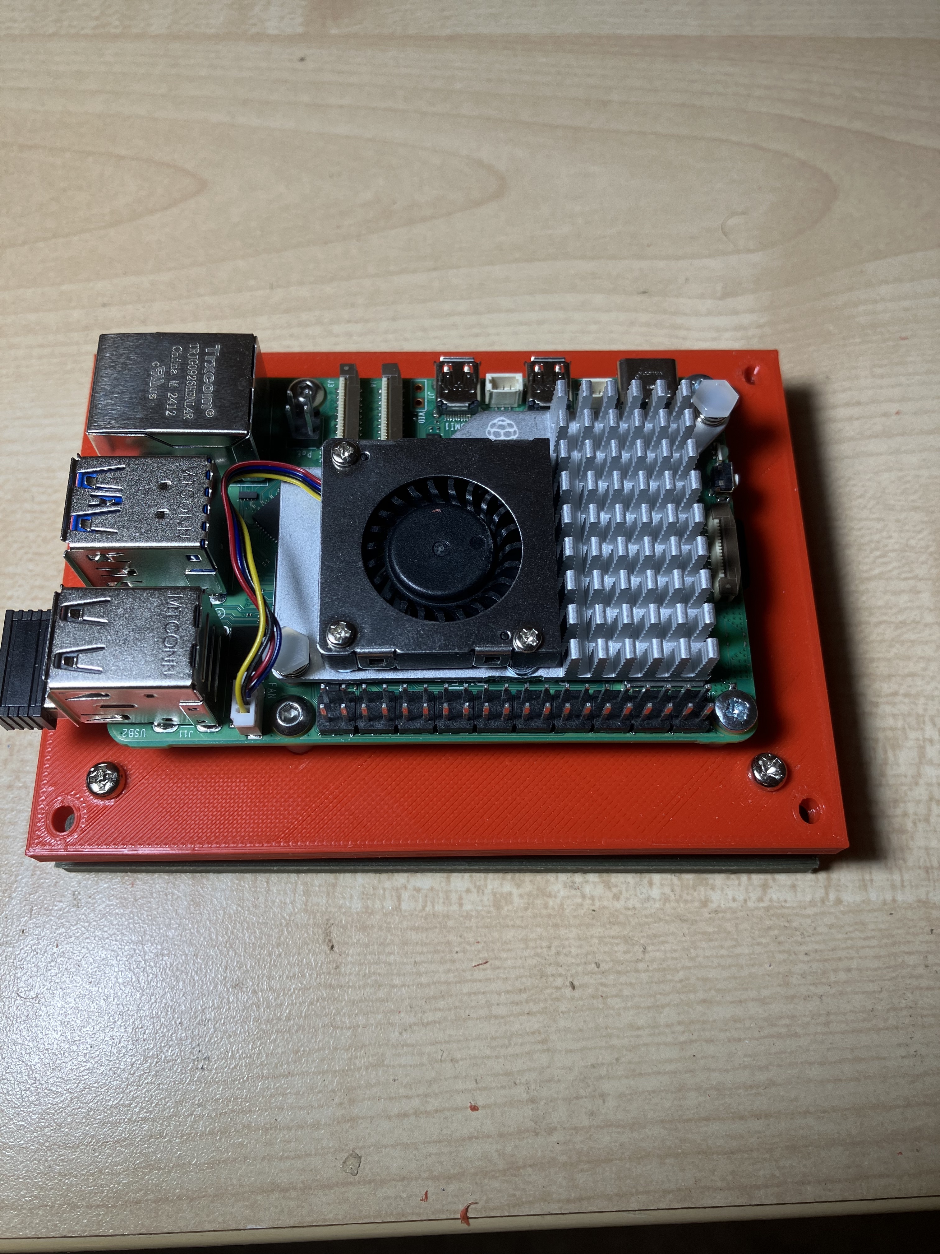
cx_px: 470
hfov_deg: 49.7
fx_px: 1014
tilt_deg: -68.1
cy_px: 627
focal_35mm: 28
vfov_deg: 63.4
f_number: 1.8
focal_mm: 3.99
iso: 25
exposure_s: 1/193
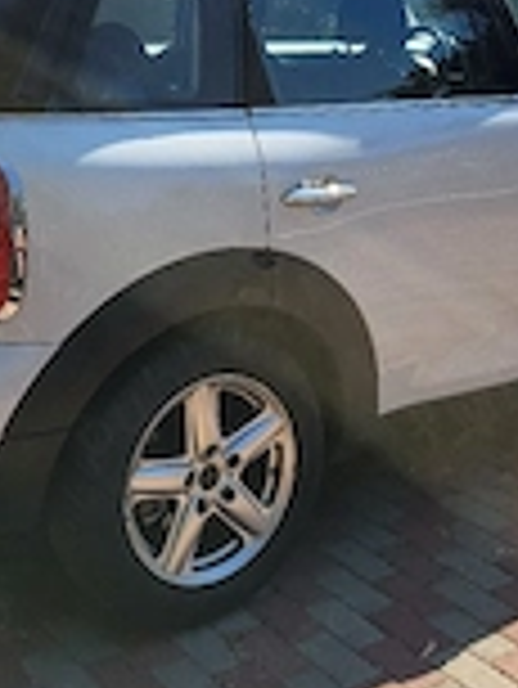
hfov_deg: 21.6
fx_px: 1355
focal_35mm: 68
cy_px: 54
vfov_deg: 27.4
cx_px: 306
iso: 40
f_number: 1.8
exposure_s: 1/2500
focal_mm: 5.4
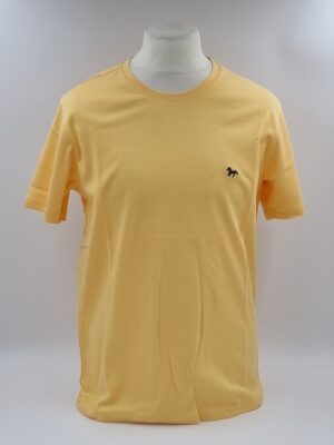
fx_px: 334
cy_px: 222
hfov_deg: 53.1
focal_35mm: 26
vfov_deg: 67.3
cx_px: 167
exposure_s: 1/333
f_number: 1.8
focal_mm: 5.4
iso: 50
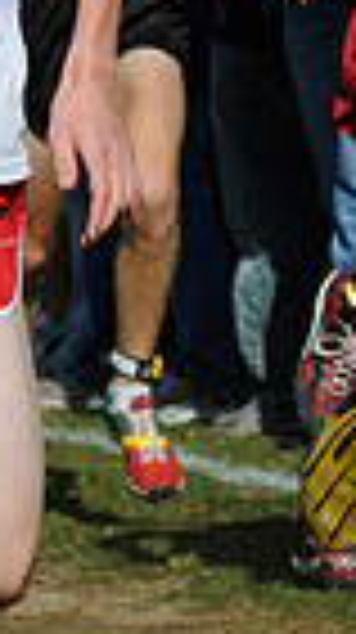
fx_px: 11968
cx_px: -775
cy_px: 83
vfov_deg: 3.0
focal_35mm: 711
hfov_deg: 1.7
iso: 200
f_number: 5.6
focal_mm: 110
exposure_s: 1/1000
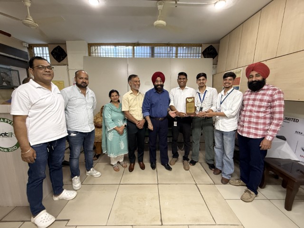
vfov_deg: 85.7
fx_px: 123
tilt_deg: -9.2
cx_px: 152
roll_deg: -0.6
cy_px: 114
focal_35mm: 14
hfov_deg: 102.1
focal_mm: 2.22
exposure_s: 1/50
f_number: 2.2
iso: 320
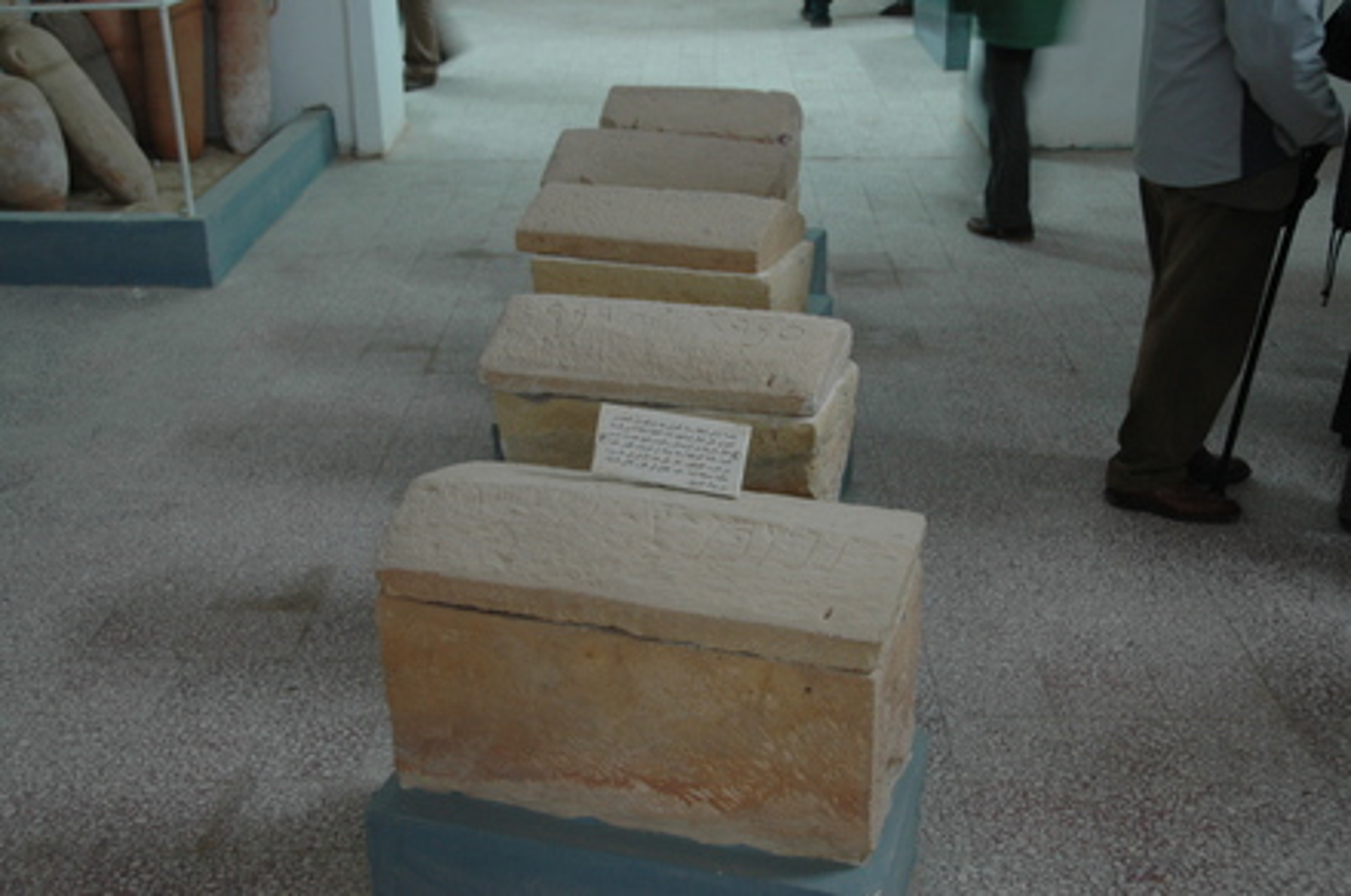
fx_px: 1630
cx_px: 676
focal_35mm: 44
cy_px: 448
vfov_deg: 30.8
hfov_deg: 45.0
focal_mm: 29
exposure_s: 1/8
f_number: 4.2
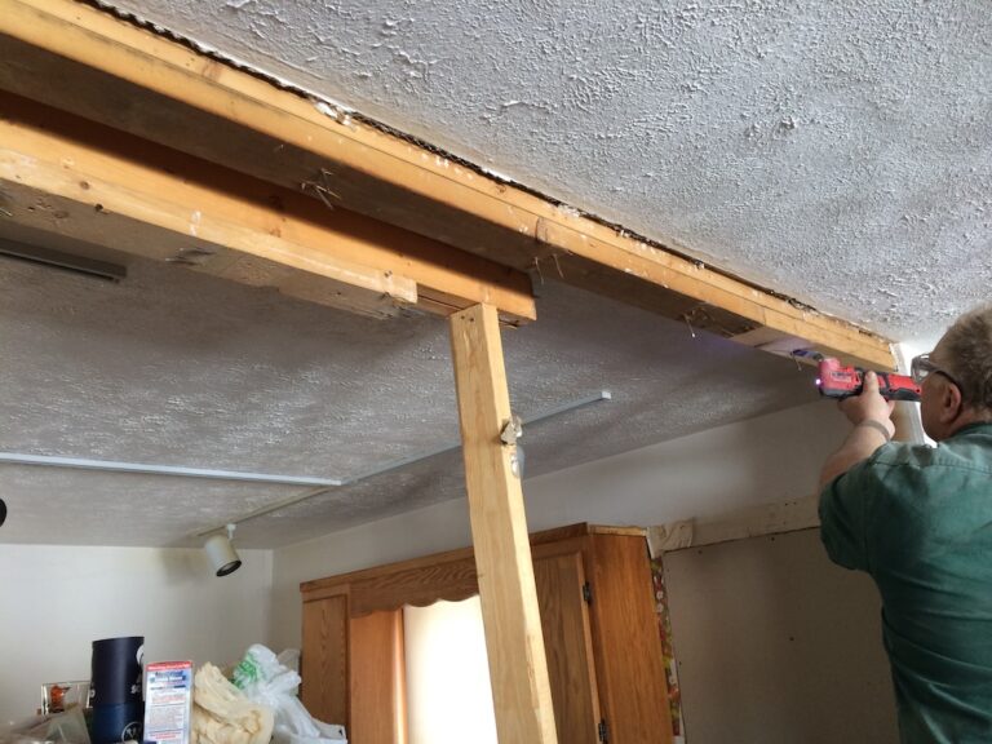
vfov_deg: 46.8
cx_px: 496
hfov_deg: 60.0
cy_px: 372
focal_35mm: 30
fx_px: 860
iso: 80
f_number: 2.2
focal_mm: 4.12
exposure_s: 1/30
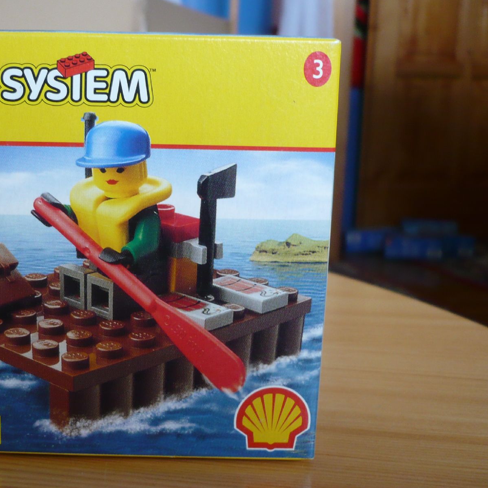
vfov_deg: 33.4
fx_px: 813
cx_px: 101
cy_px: 235
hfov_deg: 32.5
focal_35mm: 51
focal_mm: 5.8
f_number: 2.8
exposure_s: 1/30
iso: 125
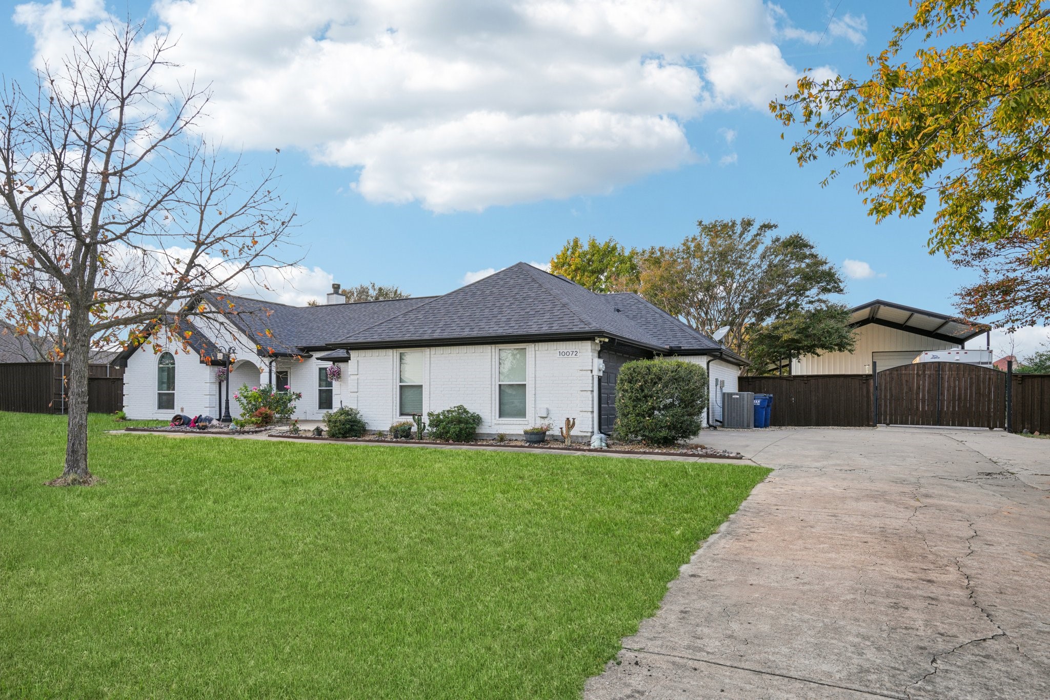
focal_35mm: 21
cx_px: 525
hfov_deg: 81.2
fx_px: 612
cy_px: 350
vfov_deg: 59.5
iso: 100
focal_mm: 21
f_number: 8
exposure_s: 1/80
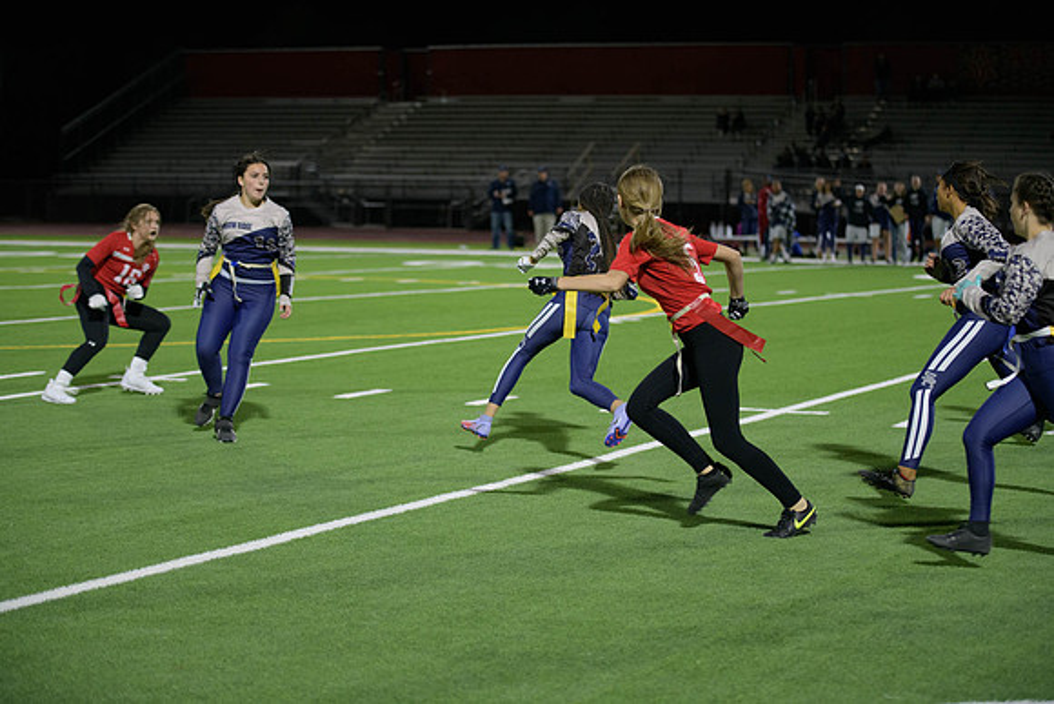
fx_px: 2489
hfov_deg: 23.9
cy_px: 352
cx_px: 527
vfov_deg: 16.1
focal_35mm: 85
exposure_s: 1/640
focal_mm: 85
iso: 2500
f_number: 2.8
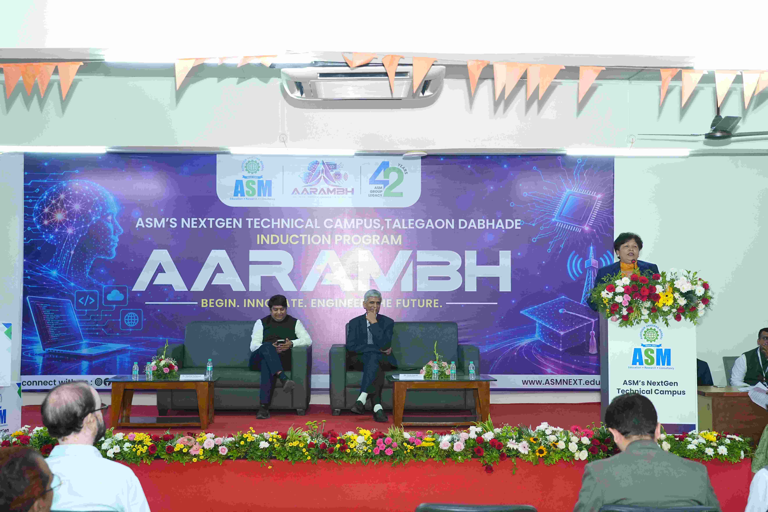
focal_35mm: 45
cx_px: 384
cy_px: 256
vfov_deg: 29.9
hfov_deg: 43.6
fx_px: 960
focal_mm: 45
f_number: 4
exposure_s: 1/125
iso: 2000
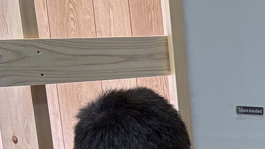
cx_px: 504
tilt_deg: -15.1
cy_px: 258
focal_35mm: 137
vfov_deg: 8.5
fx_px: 963
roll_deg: +0.5
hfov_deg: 13.7
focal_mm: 5.96
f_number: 1.6
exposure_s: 1/120
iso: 100
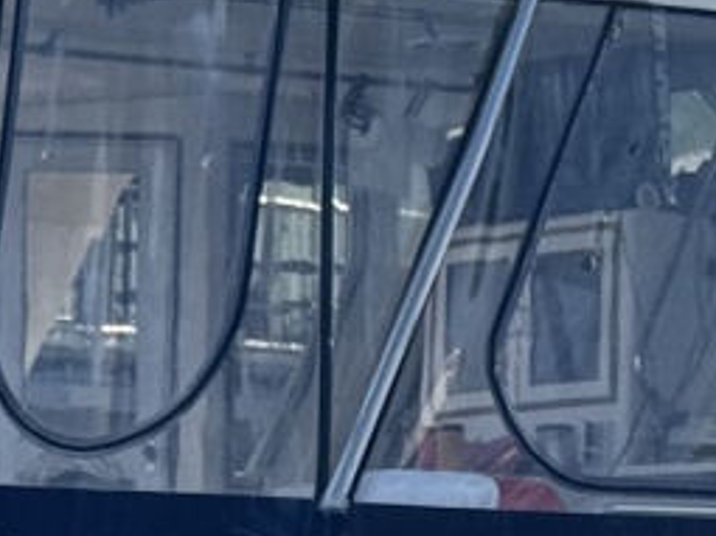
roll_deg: +0.2
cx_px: 851
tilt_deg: -0.9
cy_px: 993
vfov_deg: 4.9
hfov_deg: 6.5
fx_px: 6223
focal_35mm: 301
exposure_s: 1/3817
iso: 64
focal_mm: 6.76
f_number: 1.78
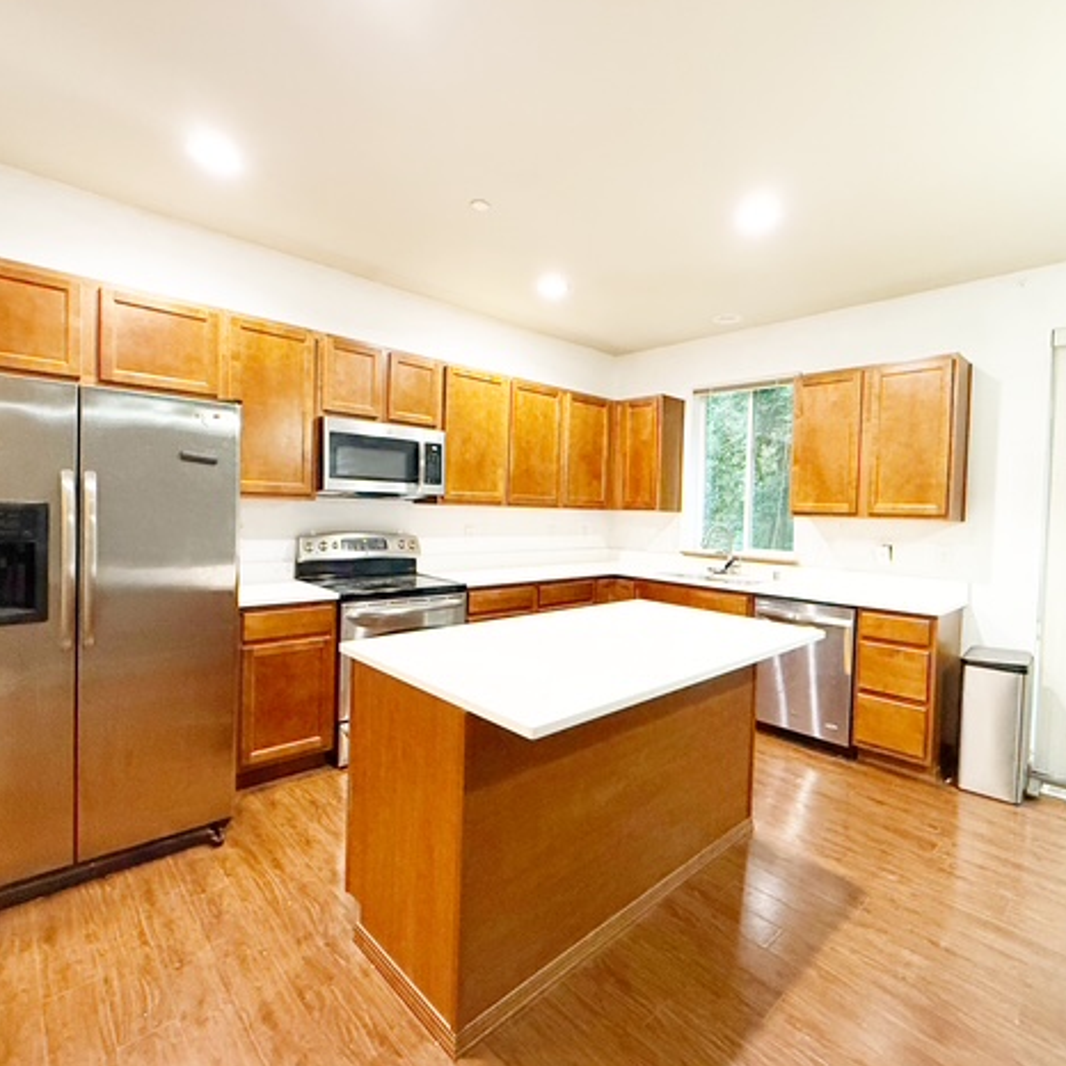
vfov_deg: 84.0
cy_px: 528
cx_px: 574
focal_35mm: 17
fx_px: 592
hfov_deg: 83.8
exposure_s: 1/60
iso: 500
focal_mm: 2.22
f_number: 2.2
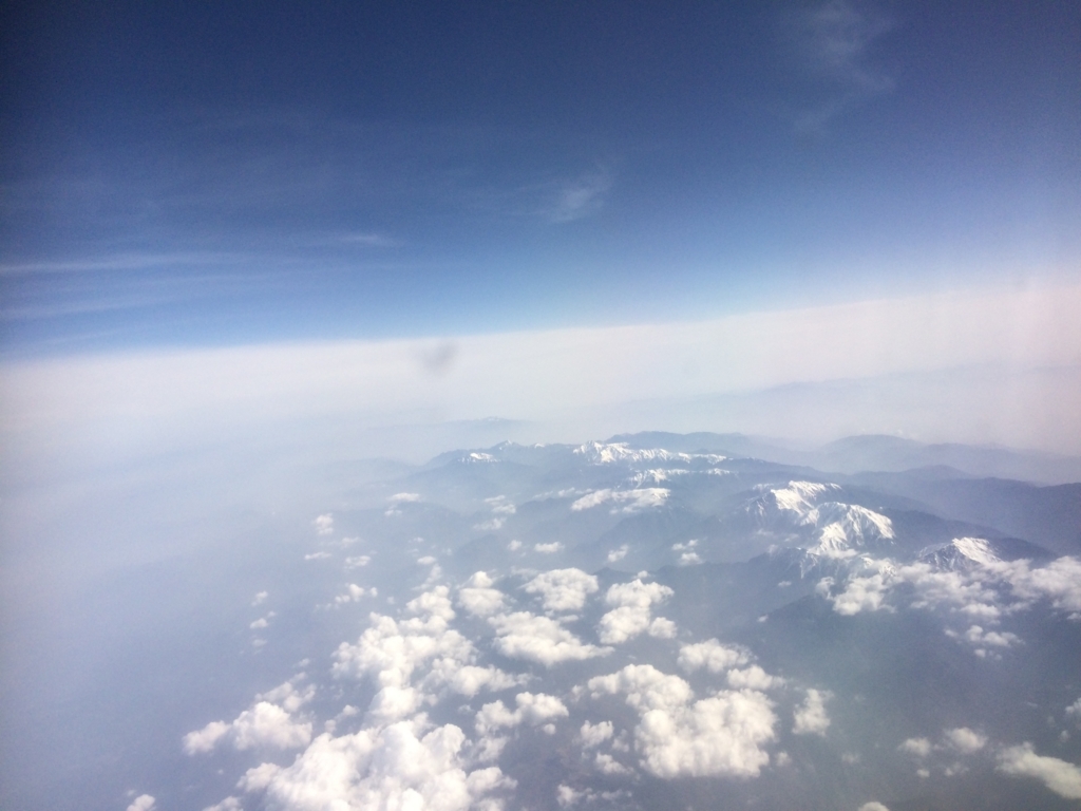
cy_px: 406
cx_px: 540
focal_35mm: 29
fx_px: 906
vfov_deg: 48.2
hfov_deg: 61.7
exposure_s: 1/2160
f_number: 2.2
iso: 32
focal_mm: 4.15
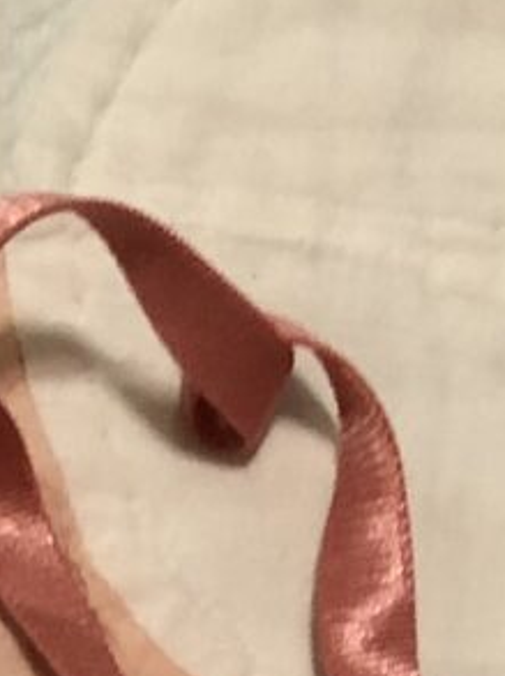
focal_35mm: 196
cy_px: 1412
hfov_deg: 7.1
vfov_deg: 9.4
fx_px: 3821
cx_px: -722
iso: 50
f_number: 1.8
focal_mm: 3.99
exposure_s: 1/15
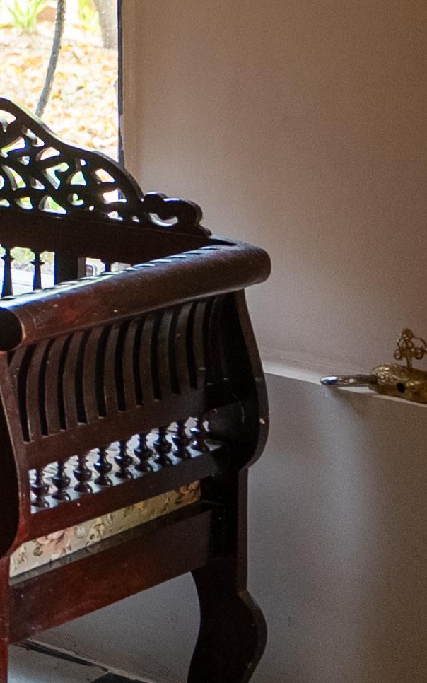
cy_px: -133
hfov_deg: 8.7
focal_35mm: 107
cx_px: -1060
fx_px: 1992
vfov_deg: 18.5
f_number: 2.8
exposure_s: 1/100
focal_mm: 24
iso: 200
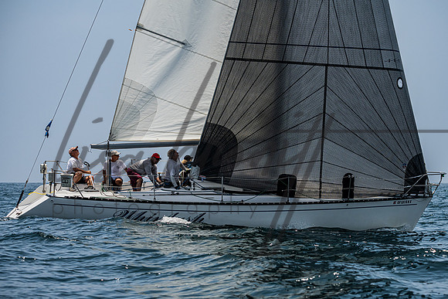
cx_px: 245
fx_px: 1376
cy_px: 160
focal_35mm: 111
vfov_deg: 12.4
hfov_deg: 18.5
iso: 400
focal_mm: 100
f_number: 6.3
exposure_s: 1/5000
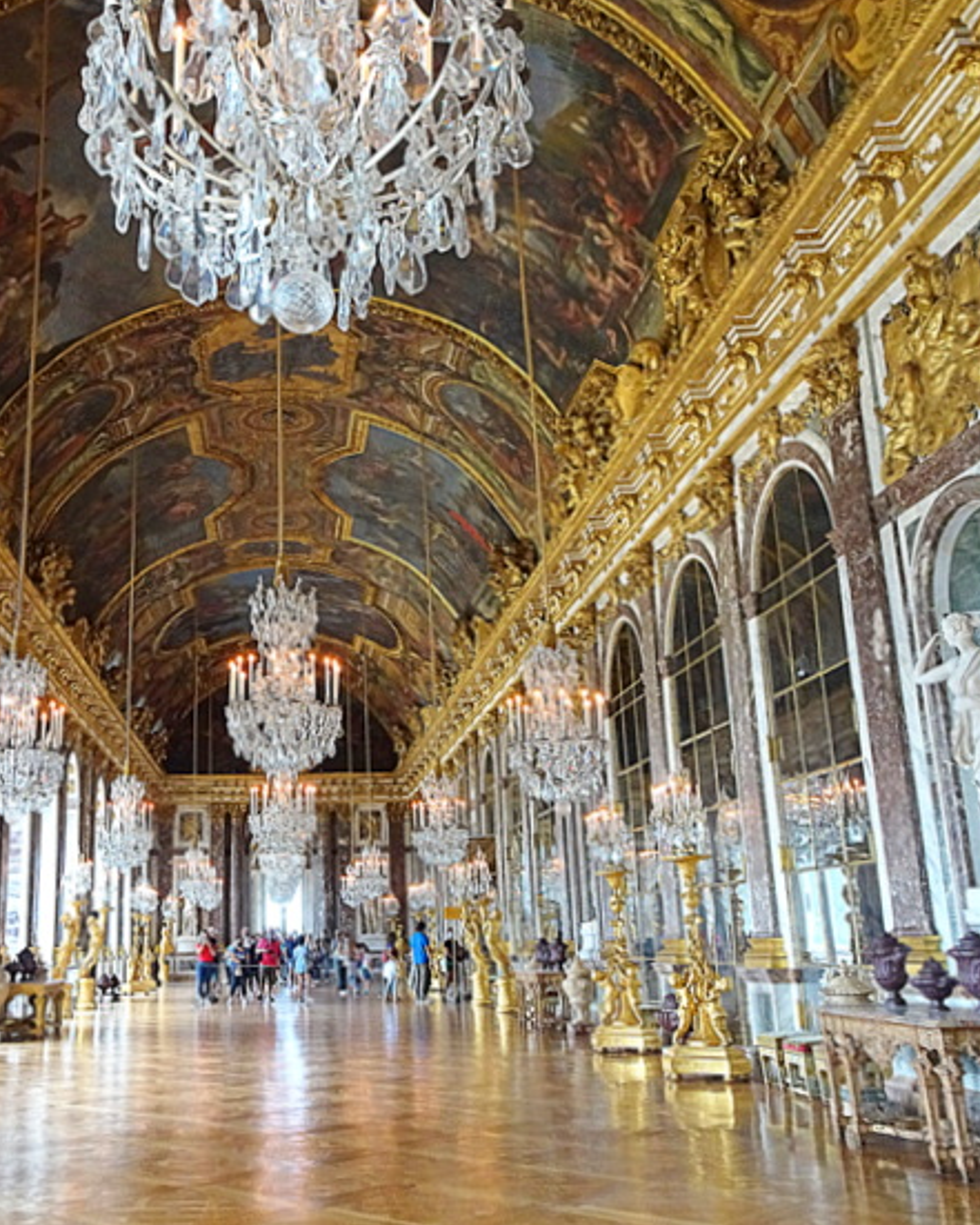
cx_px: 298
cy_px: 565
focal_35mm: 34
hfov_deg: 42.6
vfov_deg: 52.8
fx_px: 1232
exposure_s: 1/30
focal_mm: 4.1
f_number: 3.5
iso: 160
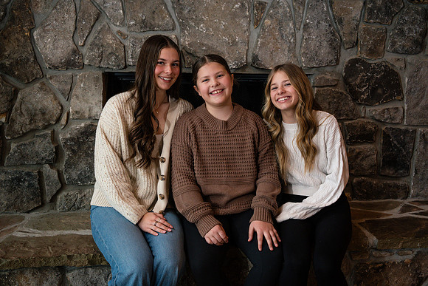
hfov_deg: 54.4
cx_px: 214
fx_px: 416
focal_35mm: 35
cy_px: 143
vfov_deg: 37.9
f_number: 4.5
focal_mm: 35
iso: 800
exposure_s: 1/250
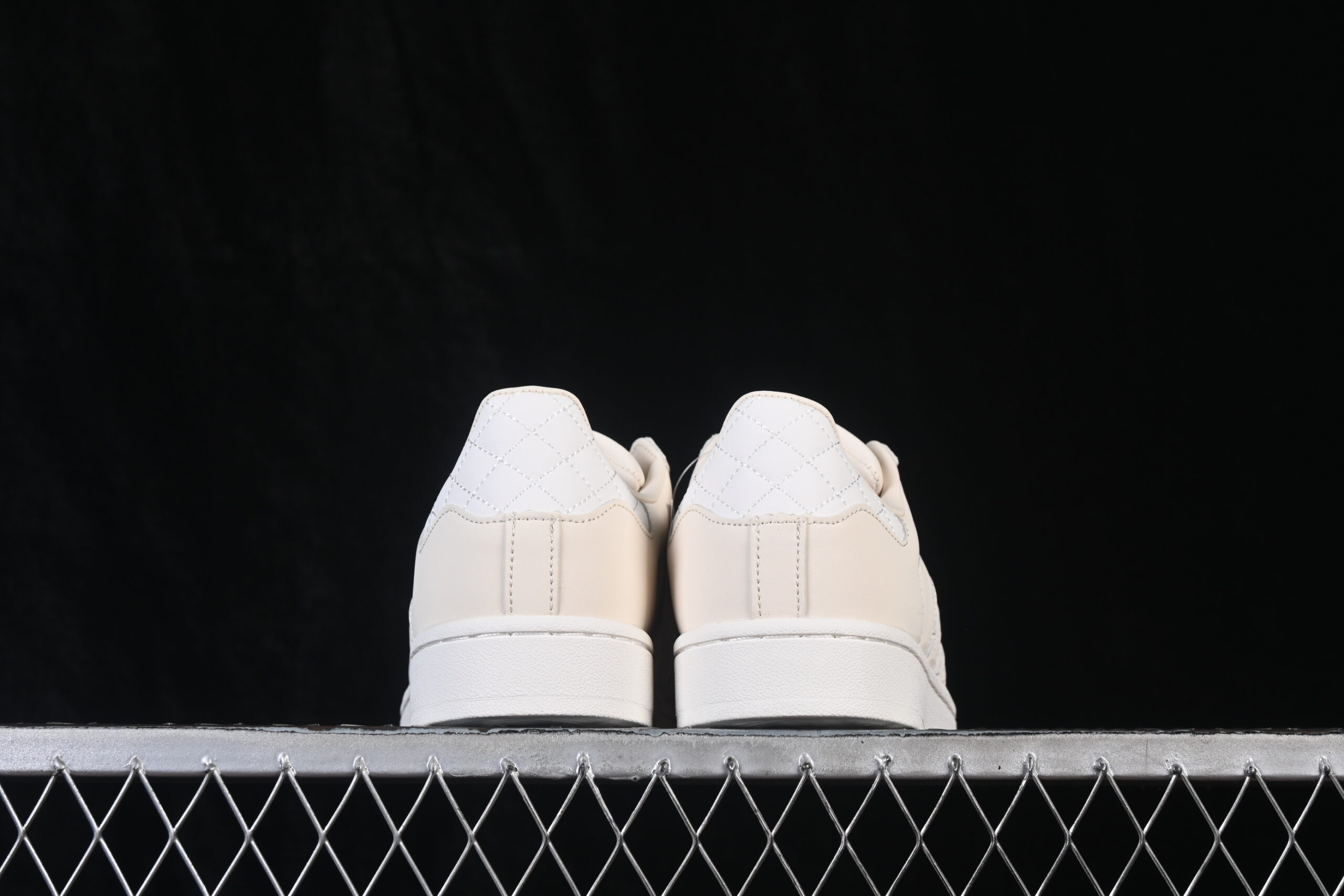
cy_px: 448
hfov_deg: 27.0
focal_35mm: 75
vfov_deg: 18.2
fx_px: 2800
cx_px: 672
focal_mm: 50
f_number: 8
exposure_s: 1/80
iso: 160
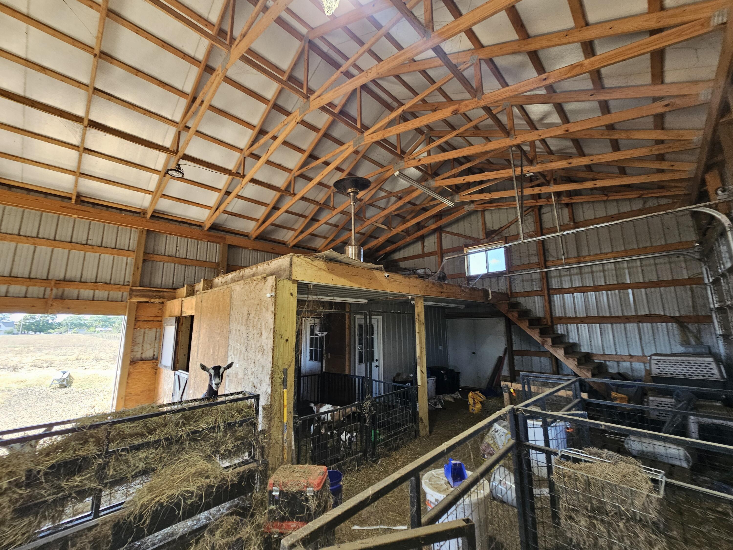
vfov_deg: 89.9
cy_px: 275
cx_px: 366
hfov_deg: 106.2
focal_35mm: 13
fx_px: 275
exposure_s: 1/60
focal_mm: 2.2
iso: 80
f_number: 2.2
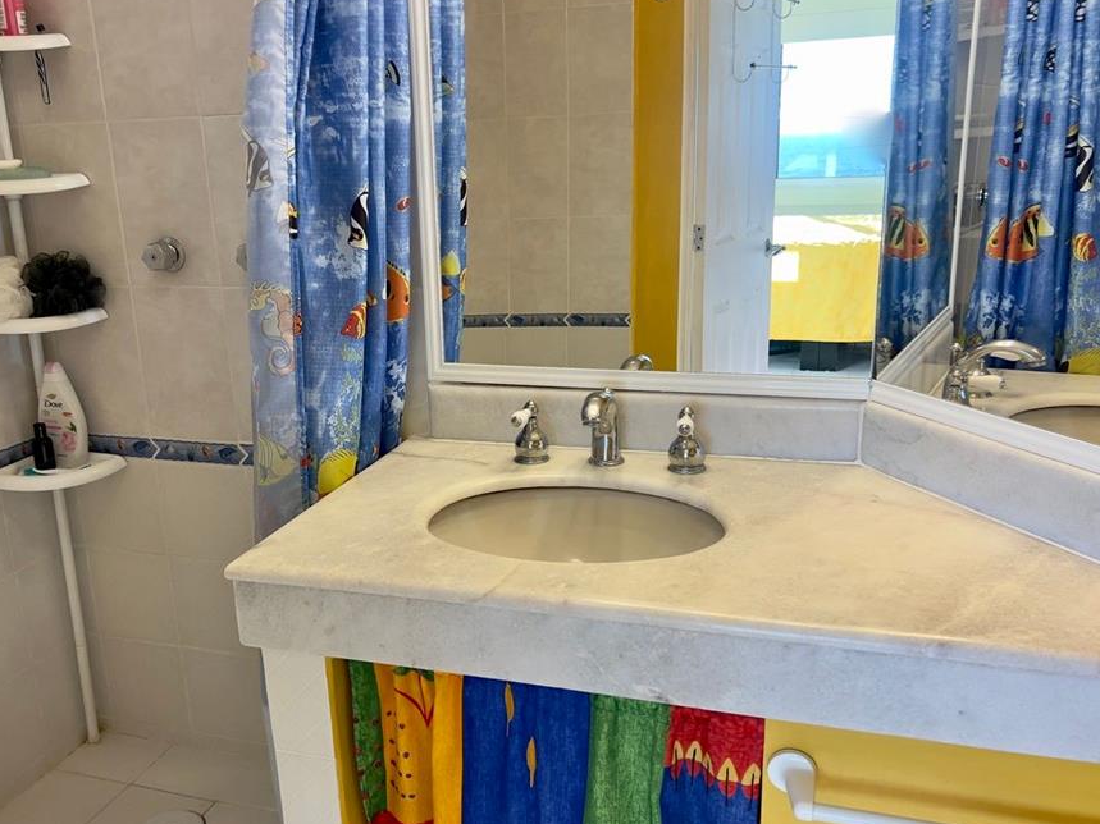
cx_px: 465
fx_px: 985
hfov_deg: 58.1
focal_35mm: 31
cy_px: 473
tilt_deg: -16.5
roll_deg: +0.9
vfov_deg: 45.3
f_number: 1.5
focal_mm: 5.7
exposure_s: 1/120
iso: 50
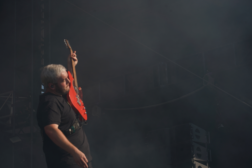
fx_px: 735
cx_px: 126
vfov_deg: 13.0
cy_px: 84
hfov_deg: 19.5
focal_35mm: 105
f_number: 8
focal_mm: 105
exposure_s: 1/500
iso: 100
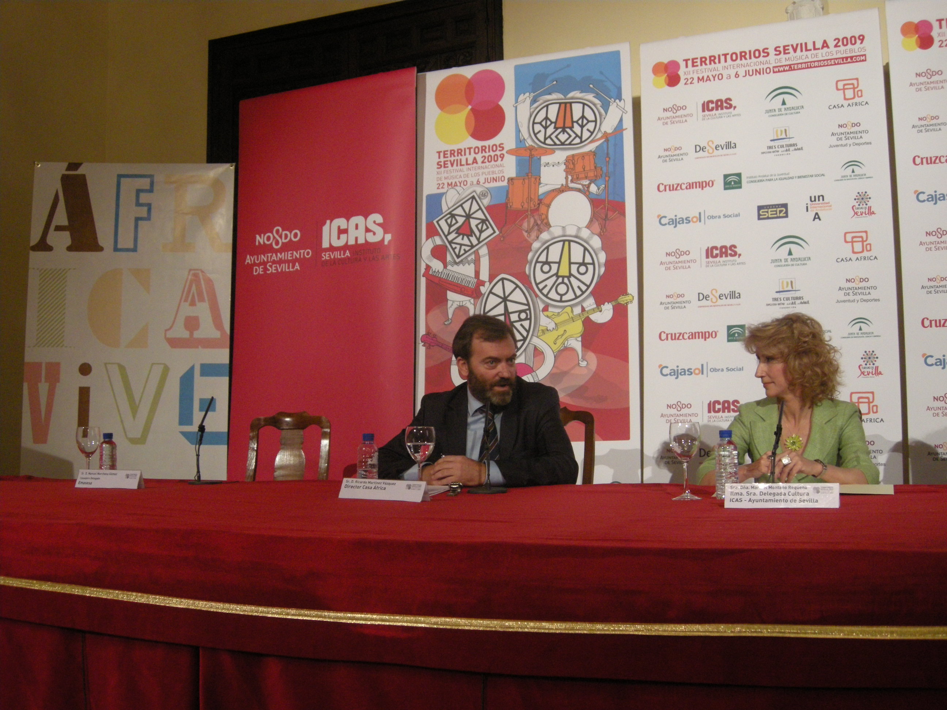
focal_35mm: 40
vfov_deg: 36.0
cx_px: 474
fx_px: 1094
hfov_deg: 46.8
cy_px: 355
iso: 400
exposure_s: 1/24.7
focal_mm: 8.5
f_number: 2.9
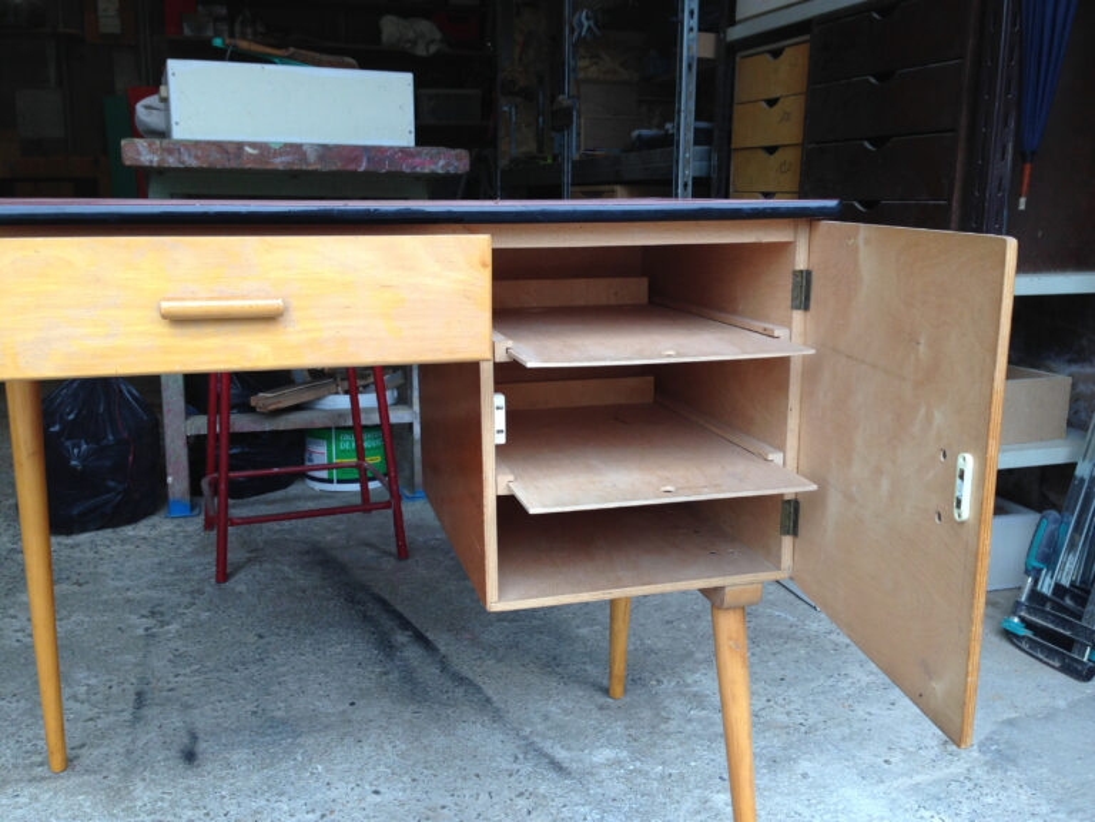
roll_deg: +1.1
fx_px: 1044
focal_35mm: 33
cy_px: 411
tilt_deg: -10.6
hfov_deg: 55.4
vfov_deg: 42.9
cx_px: 548
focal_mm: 4.12
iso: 50
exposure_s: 1/120
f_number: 2.4
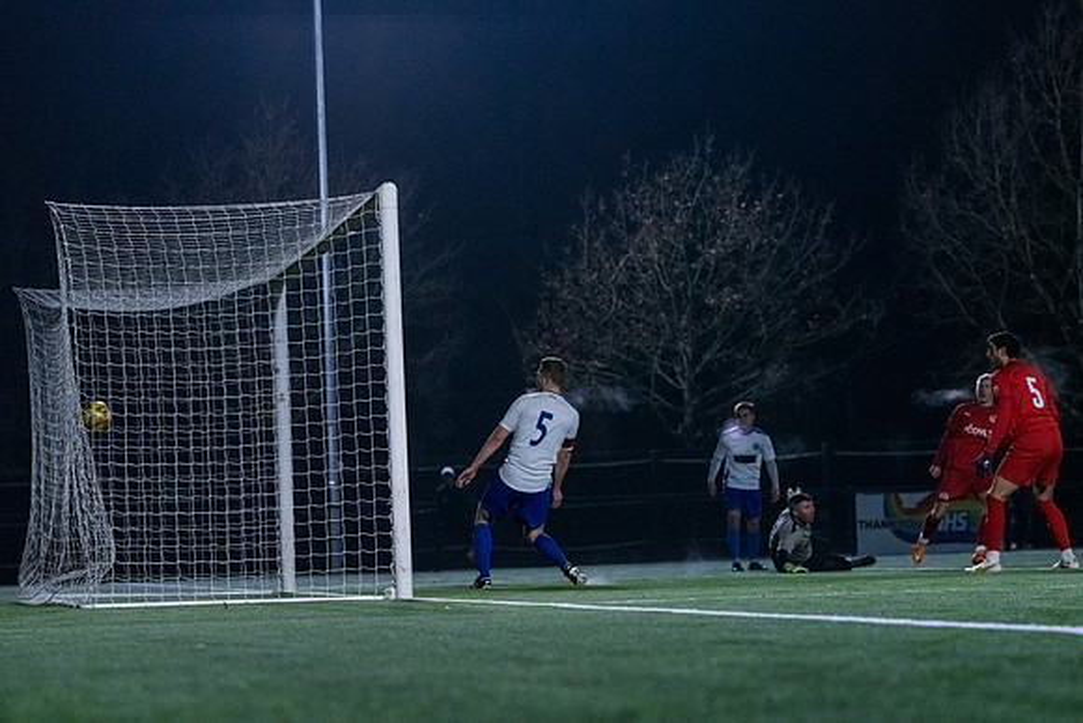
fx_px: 4062
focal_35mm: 135
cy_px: 362
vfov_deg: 10.2
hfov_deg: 15.2
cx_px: 542
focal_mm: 135
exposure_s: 1/800
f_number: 5
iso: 5000
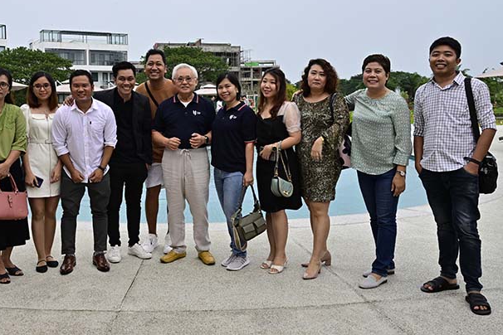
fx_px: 531
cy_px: 137
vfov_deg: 35.0
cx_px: 191
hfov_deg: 50.2
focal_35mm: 38
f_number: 5
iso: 560
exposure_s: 1/200
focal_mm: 24
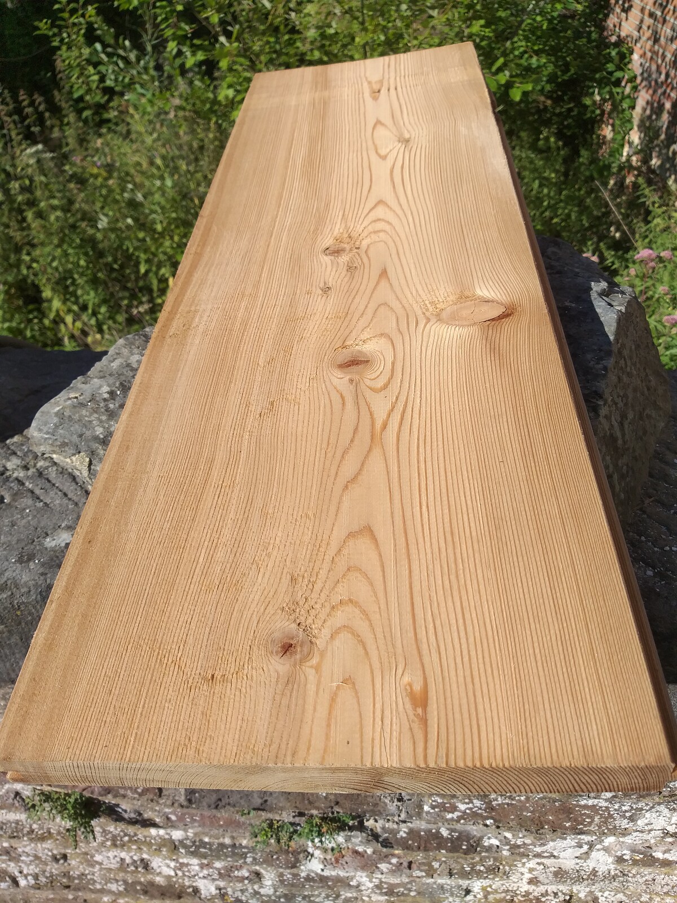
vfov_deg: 67.3
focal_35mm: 26
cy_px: 452
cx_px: 338
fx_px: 678
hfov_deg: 53.1
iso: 40
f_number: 1.7
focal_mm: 3.93
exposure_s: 1/1750
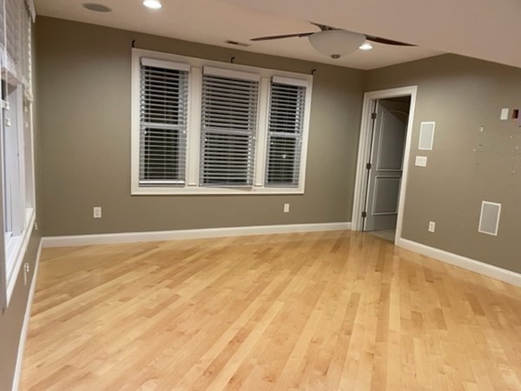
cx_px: 260
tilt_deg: -8.6
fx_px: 391
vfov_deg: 53.1
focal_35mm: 26
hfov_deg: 67.3
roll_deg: -2.1
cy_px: 196
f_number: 1.6
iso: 250
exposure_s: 1/60
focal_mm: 4.2
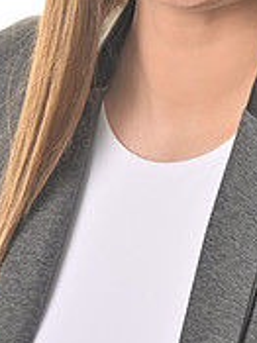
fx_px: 3191
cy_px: 92
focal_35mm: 322
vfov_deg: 6.2
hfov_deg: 4.6
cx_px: 190
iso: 200
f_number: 9
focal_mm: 101
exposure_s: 1/160
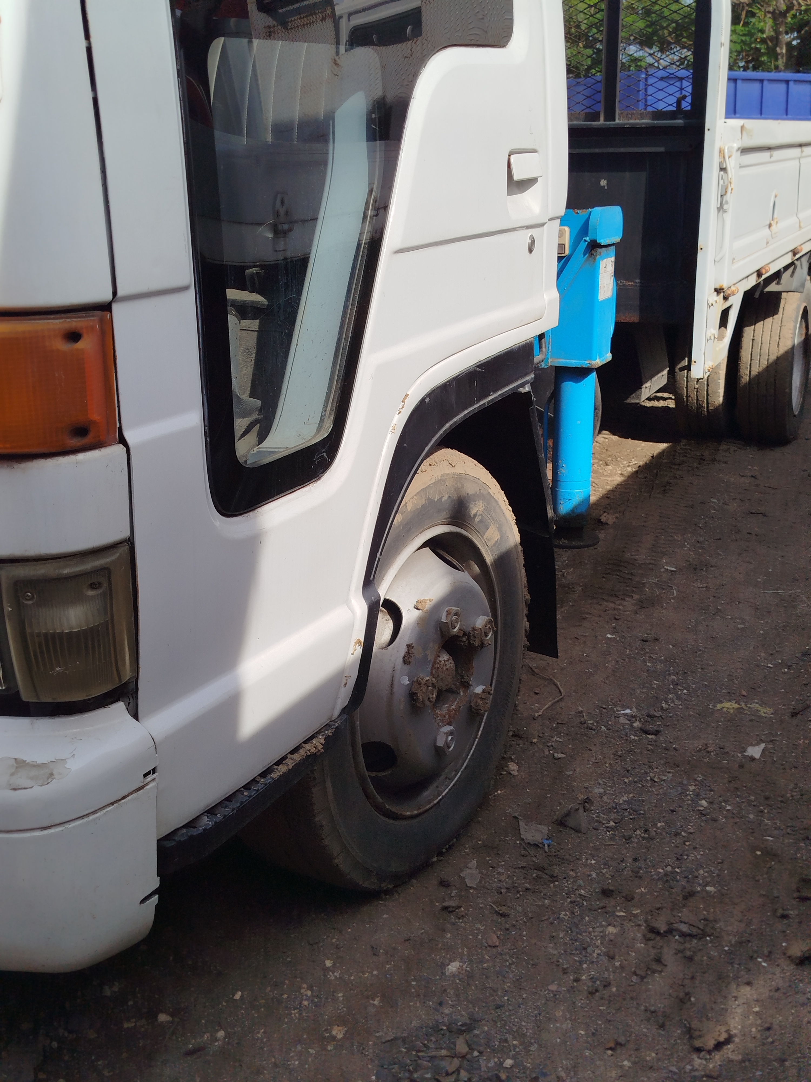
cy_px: 541
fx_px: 1281
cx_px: 406
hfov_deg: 35.1
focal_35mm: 41
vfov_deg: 45.8
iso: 50
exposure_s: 1/1367
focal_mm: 5.31
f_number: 1.7
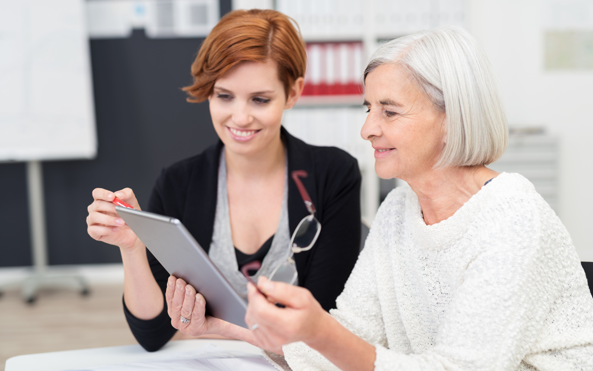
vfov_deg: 24.9
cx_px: 292
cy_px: 194
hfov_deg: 38.9
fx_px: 840
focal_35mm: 52
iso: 64
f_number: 2.2
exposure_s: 1/200
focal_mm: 50
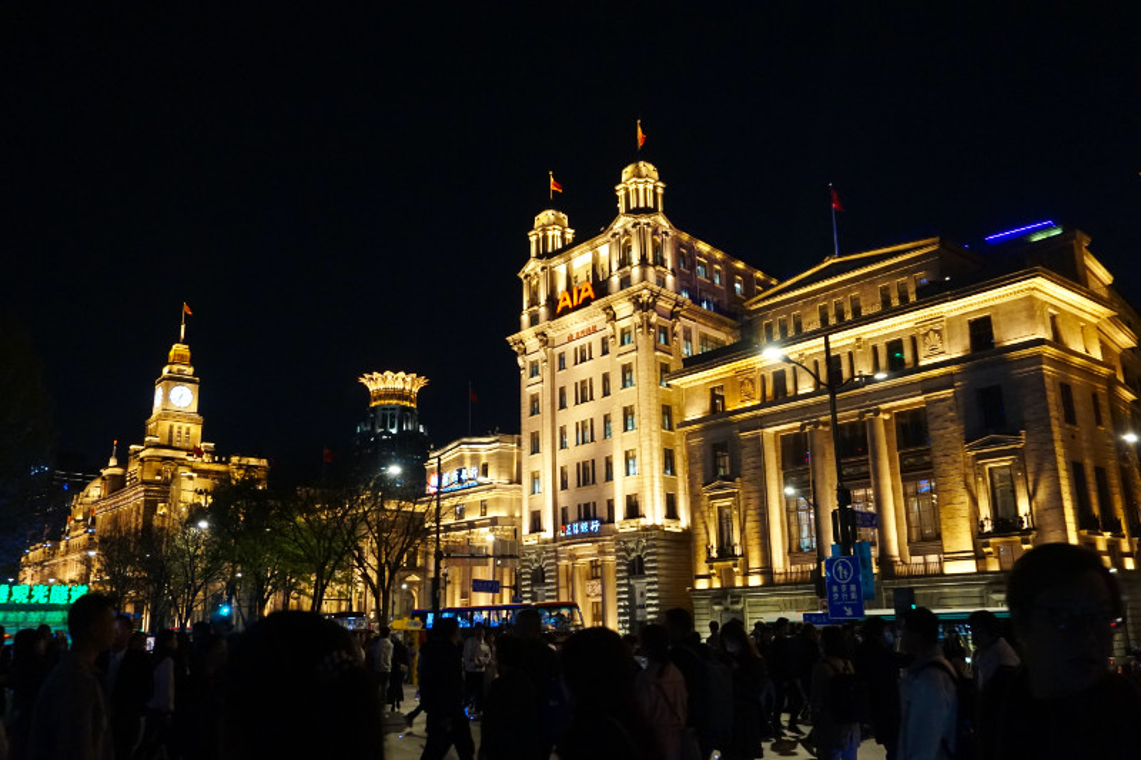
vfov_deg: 43.6
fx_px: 951
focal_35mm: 30
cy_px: 380
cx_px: 570
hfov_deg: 61.9
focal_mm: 20
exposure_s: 1/60
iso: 2000
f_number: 4
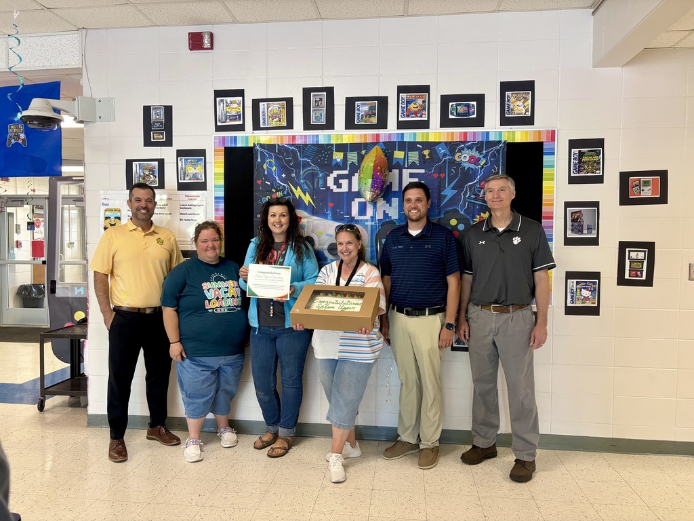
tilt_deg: -2.6
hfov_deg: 67.3
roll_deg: +0.0
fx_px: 521
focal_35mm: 26
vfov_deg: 53.1
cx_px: 347
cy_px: 260
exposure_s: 1/60
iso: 160
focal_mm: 5.96
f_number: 1.6
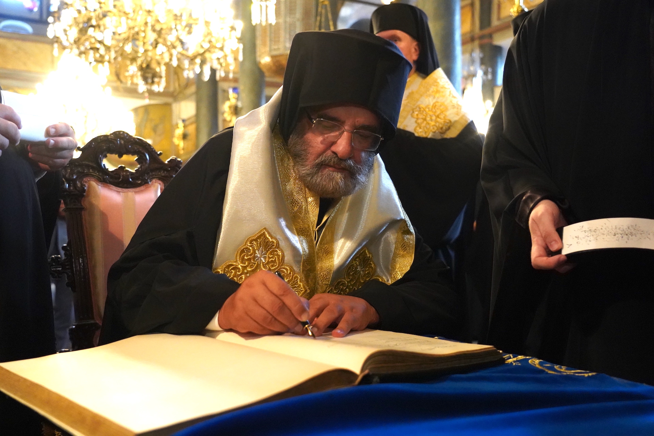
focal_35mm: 34
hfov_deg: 55.8
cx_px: 327
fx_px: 618
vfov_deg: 38.9
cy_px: 218
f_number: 4
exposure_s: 1/160
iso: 10000
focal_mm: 34
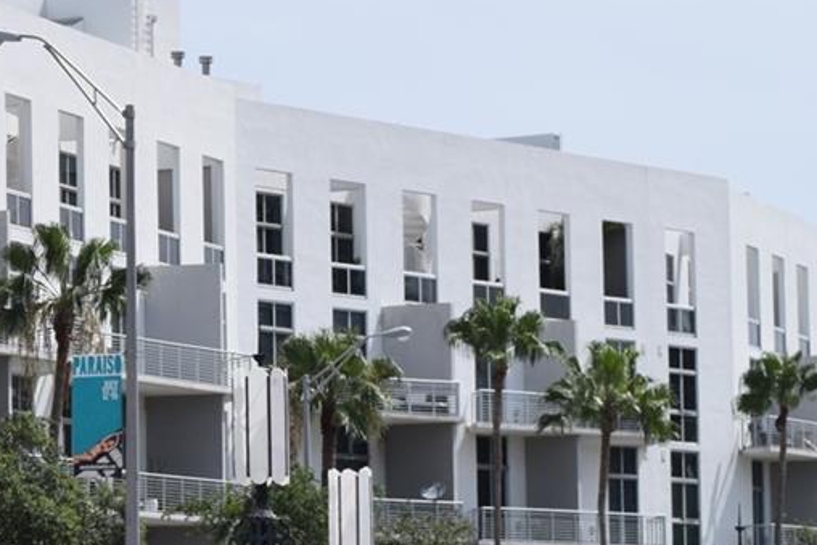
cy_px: 178
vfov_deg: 5.8
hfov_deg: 8.5
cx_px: -380
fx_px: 5357
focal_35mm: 236
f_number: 11
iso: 200
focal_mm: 50
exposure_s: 1/500
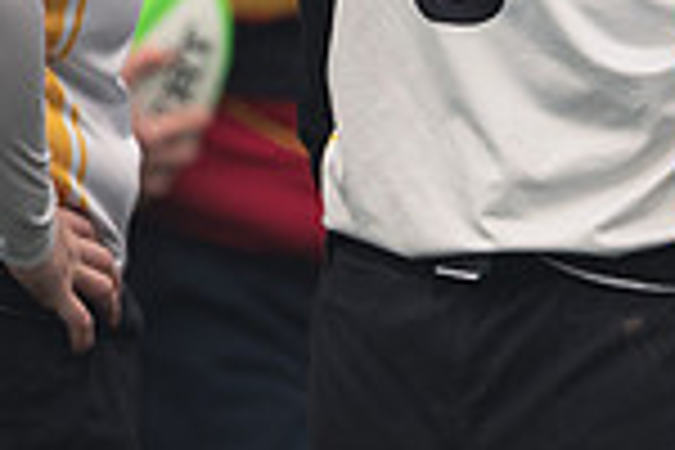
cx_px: 963
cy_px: -144
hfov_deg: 0.6
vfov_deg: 0.4
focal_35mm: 3181
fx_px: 59639
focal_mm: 550
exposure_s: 1/800
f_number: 6.3
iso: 900
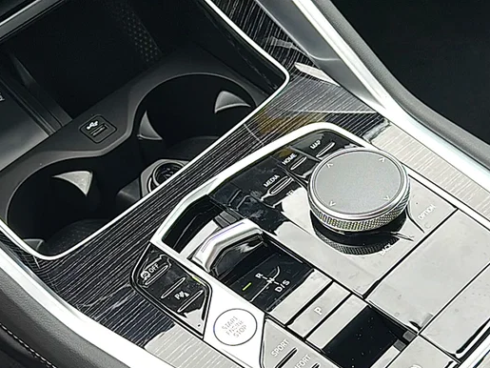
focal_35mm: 53
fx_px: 750
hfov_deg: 36.1
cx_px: 285
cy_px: 249
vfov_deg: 27.3
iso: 80
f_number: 1.78
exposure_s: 1/321
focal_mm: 6.86
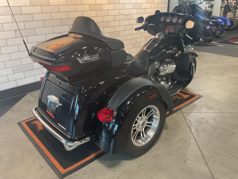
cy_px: 90
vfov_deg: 48.2
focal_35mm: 29
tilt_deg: -23.5
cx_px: 119
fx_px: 199
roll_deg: +2.2
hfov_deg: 61.7
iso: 100
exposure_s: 1/60
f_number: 1.8
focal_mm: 3
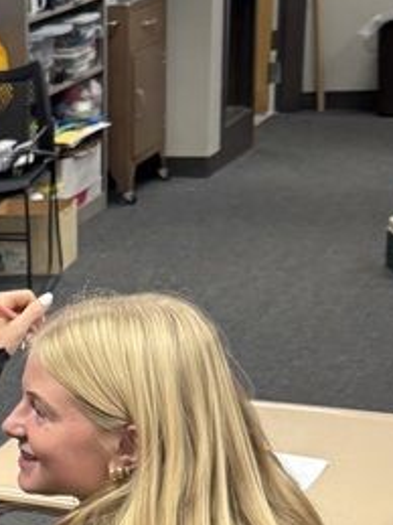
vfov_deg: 19.6
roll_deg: +3.7
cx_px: -194
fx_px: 1439
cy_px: 598
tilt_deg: -27.0
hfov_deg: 14.5
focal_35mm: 95
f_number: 1.78
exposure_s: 1/120
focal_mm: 6.76
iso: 200
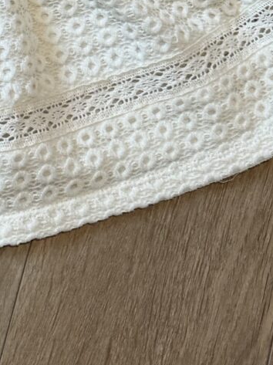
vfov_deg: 16.8
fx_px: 1095
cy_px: -216
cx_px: -124
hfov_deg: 13.5
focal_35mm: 104
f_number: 1.78
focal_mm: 6.76
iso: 200
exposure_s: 1/60
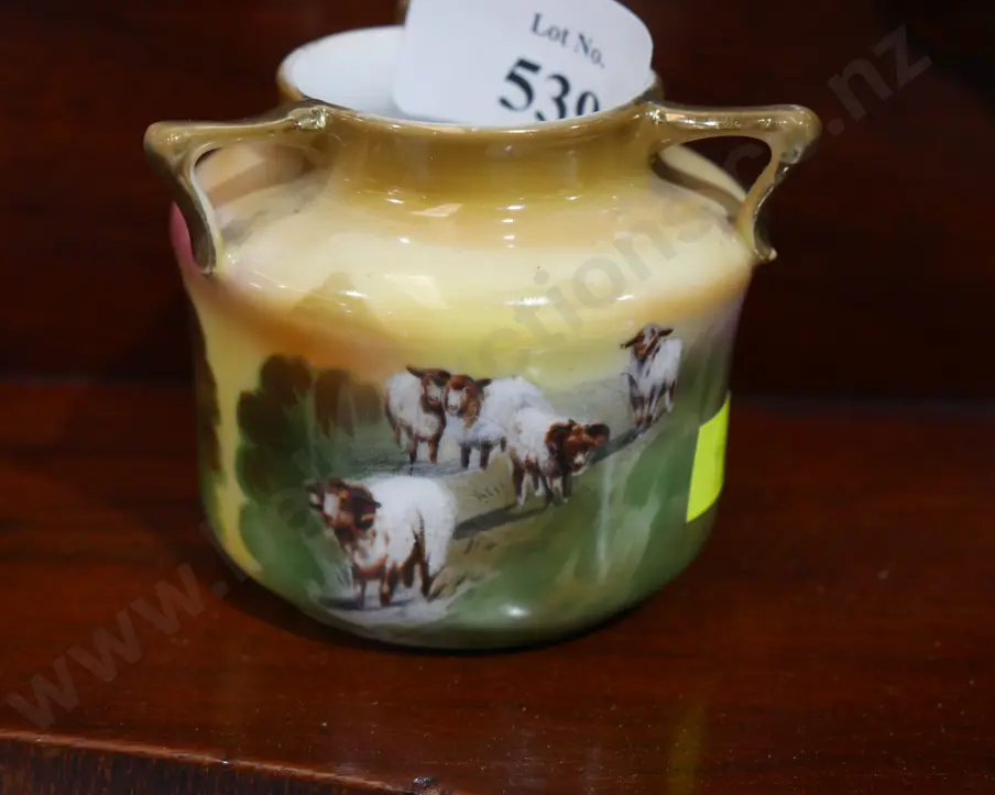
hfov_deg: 26.1
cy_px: 381
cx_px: 467
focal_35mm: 73
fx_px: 2149
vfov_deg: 21.0
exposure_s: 1/80
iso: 1250
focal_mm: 33
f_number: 5.4
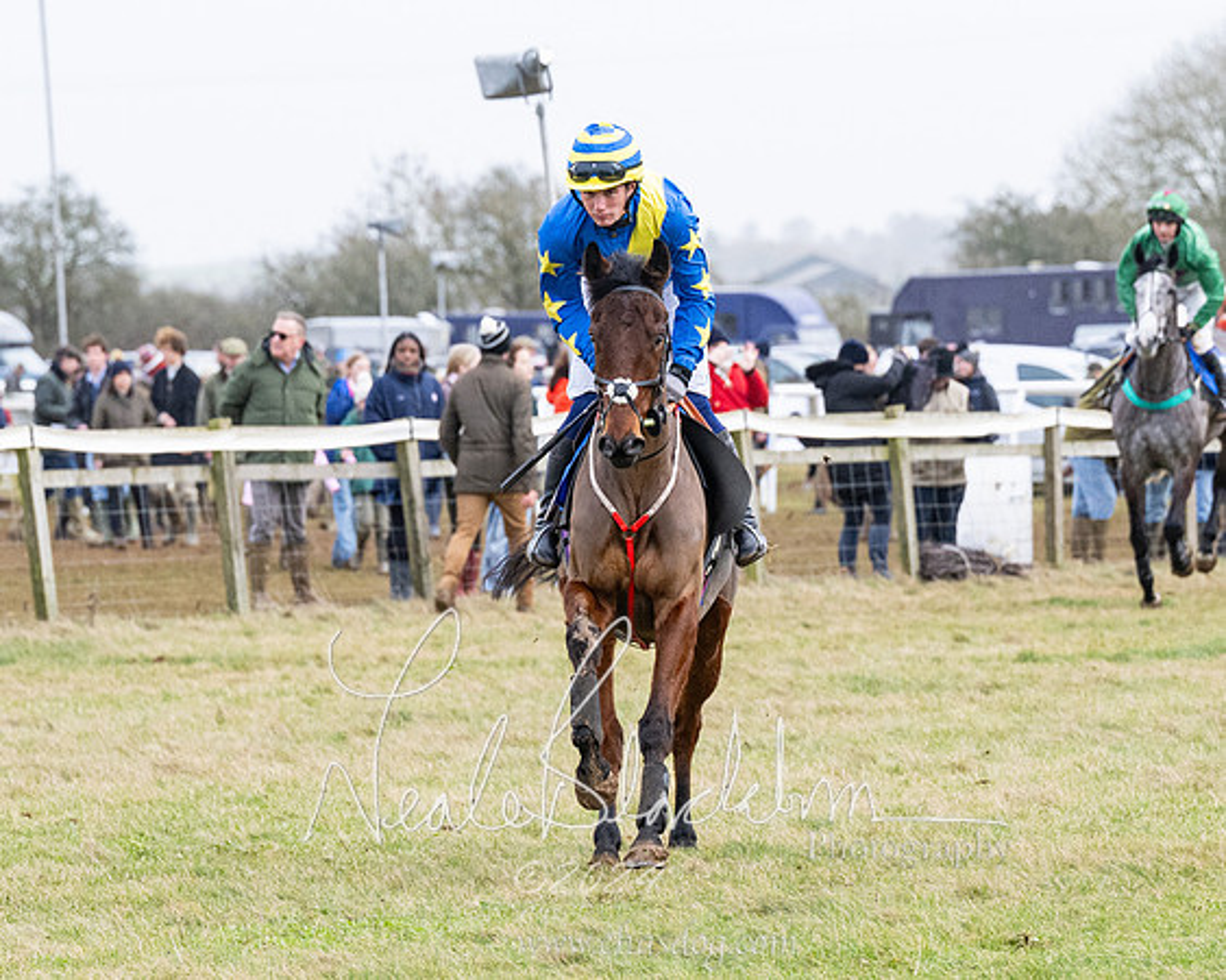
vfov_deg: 5.8
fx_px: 9598
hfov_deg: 7.3
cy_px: 602
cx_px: 670
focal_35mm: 265
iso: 800
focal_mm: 115
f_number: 4
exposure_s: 1/1250
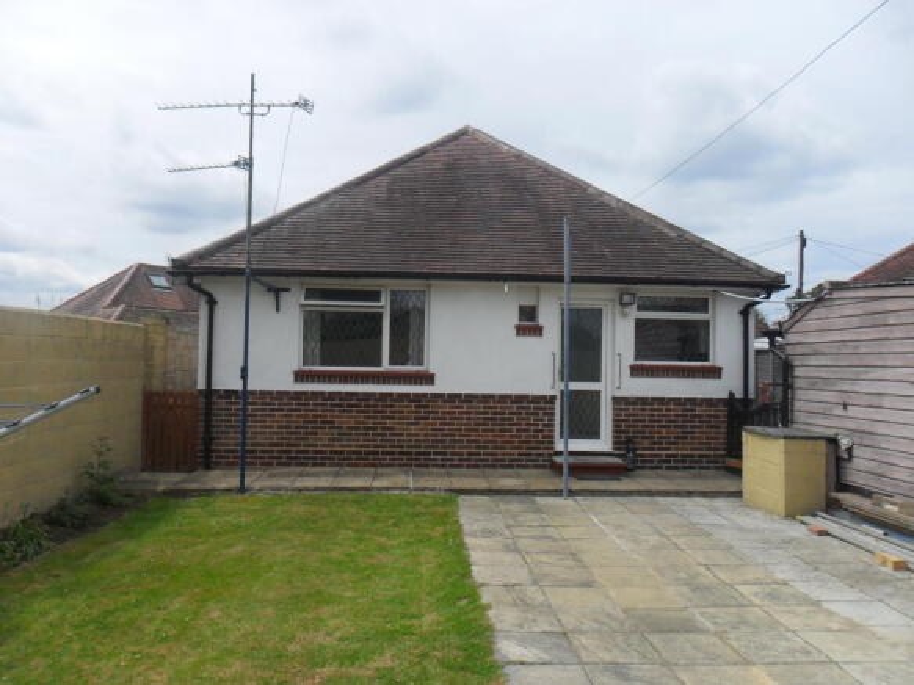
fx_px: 713
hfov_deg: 65.3
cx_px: 457
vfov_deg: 51.3
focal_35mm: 27
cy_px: 342
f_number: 8.9
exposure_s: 1/250
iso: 100
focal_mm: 4.9
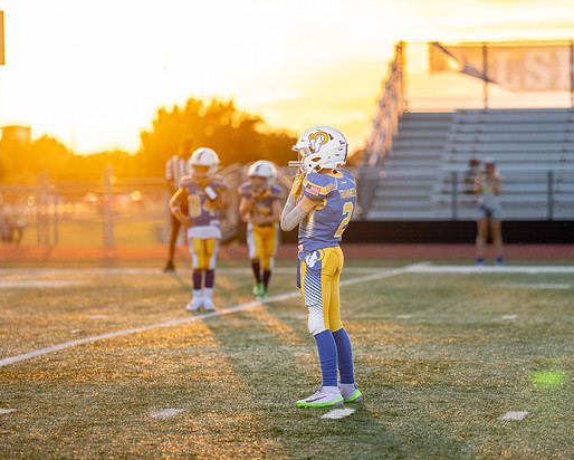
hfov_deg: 9.0
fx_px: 3638
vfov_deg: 7.2
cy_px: 243
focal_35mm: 214
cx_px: 331
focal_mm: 158
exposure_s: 1/2000
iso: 1250
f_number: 2.8
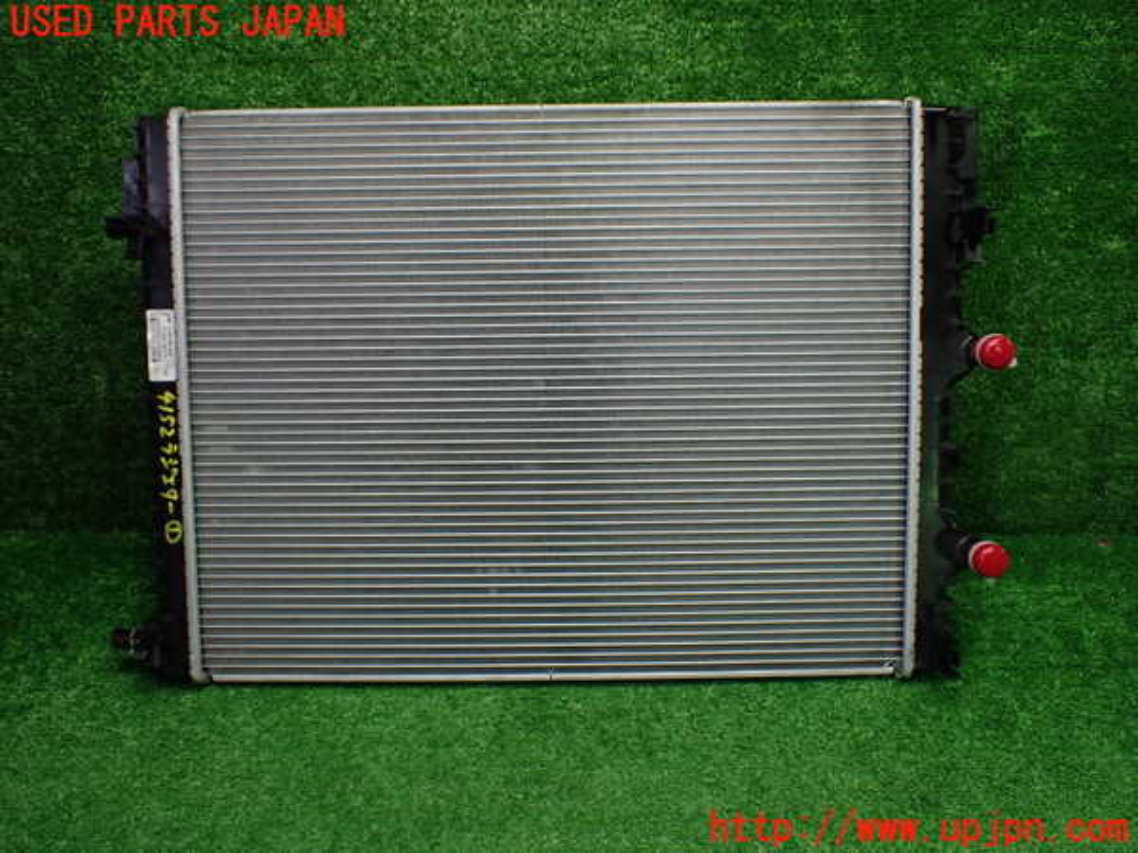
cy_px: 426
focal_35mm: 30
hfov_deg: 60.0
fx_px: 986
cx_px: 569
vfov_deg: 46.8
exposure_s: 1/125
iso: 320
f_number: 2.3
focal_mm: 5.4
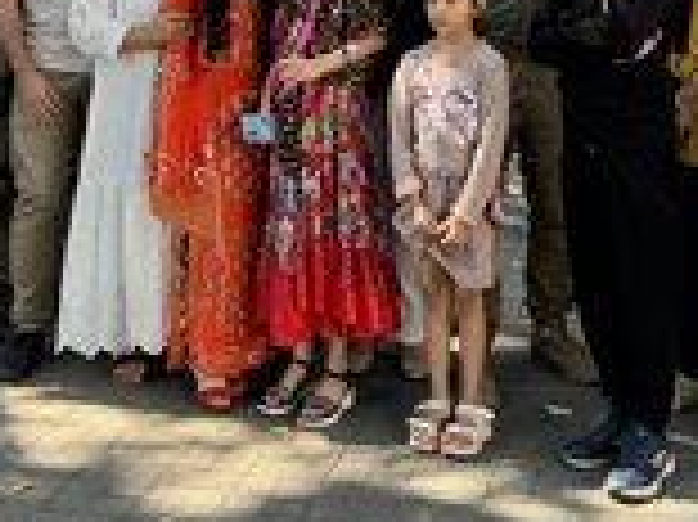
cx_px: 360
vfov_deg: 21.8
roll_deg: +0.0
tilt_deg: +2.1
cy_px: -112
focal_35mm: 62
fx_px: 1249
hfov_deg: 31.2
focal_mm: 6.76
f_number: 1.78
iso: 80
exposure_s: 1/379
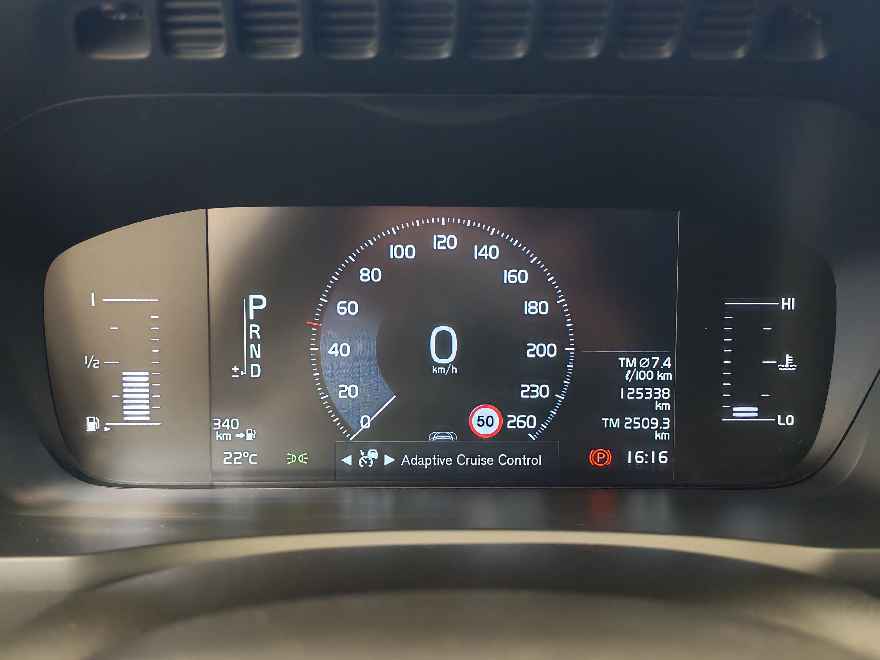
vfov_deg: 44.2
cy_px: 330
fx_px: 813
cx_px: 440
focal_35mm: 32
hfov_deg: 56.8
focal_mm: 6.12
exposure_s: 1/33
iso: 2000
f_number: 1.9
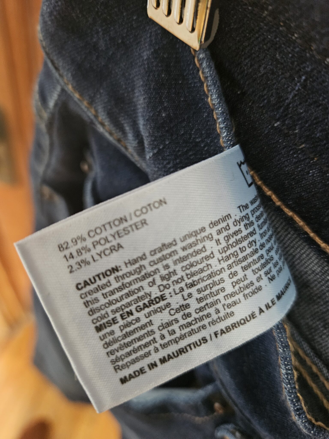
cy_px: 220
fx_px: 291
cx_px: 164
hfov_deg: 58.9
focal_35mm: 23
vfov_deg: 73.9
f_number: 1.8
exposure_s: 1/24
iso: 640
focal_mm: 5.4
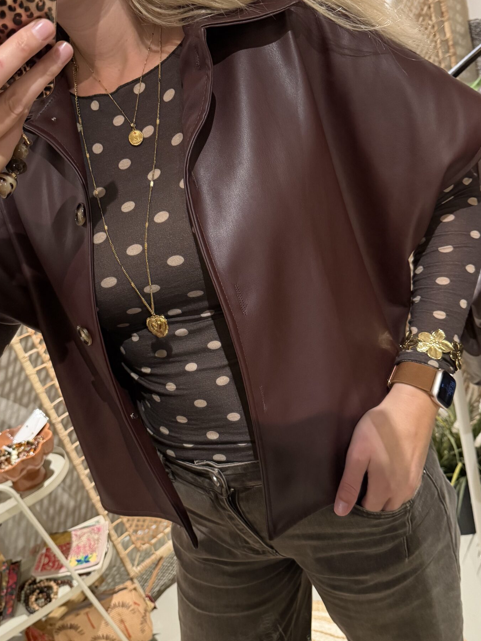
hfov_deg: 41.8
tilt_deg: -44.8
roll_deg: +15.2
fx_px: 630
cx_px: 245
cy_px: 311
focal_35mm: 34
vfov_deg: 54.0
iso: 800
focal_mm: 6.76
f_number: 1.78
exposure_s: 1/25
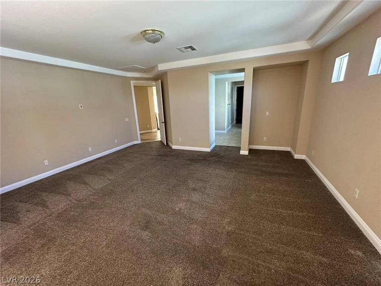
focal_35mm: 14
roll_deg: +2.3
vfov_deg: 85.7
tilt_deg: -14.4
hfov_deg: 102.1
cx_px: 190
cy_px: 143
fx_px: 154
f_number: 2.2
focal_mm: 2.22
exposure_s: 1/66
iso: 320
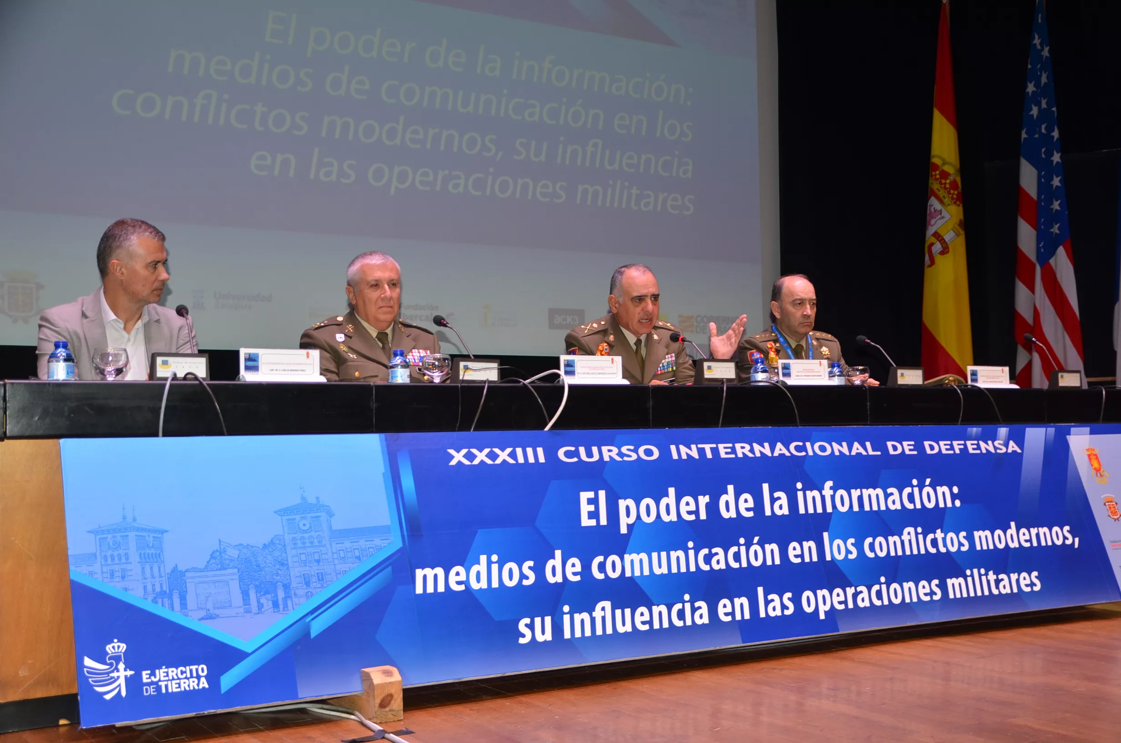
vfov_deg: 34.1
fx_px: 1212
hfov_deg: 49.6
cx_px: 560
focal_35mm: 39
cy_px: 372
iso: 400
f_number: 4
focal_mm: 26
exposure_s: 1/60
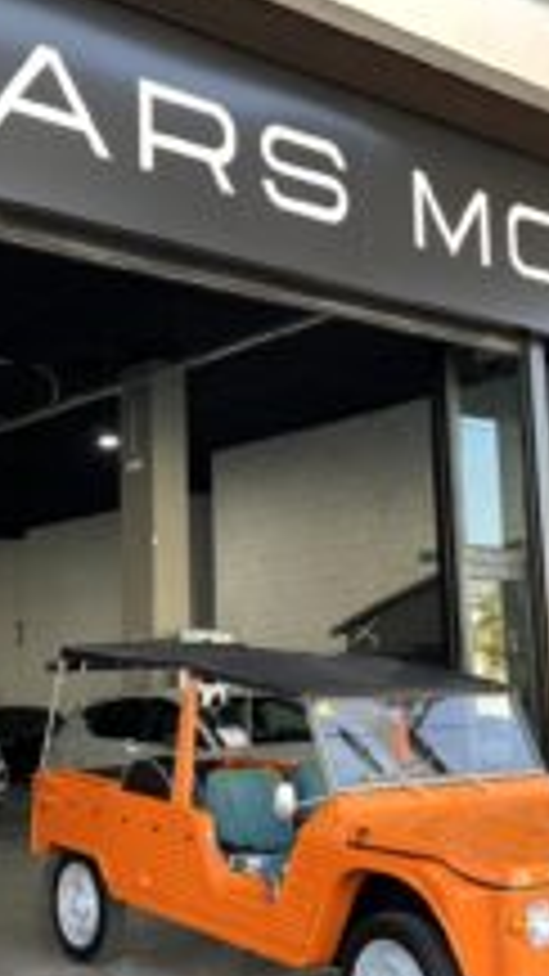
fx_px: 1346
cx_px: 261
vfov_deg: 39.9
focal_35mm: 52
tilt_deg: +8.2
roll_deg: +2.4
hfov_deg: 23.0
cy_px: 497
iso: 40
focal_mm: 5.1
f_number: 1.6
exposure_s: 1/169
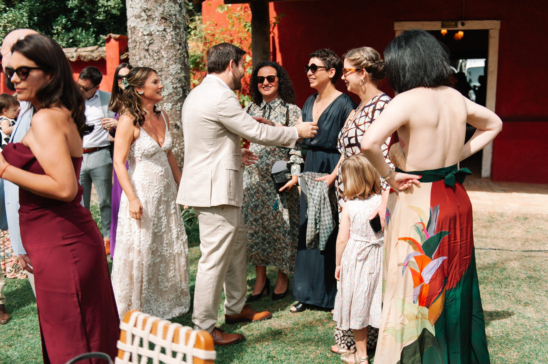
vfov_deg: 33.4
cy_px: 182
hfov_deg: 48.5
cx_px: 274
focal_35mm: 40
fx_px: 609
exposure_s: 1/2000
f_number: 2.8
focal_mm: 40
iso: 200
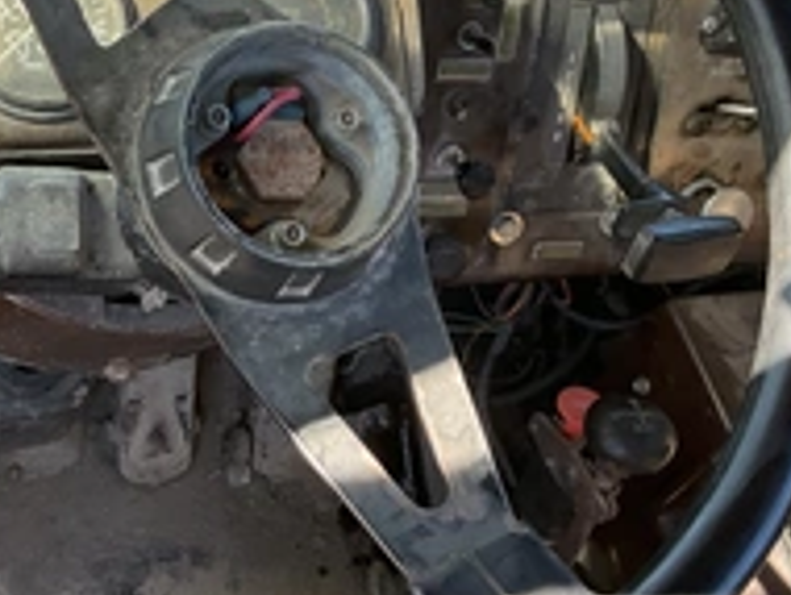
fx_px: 1396
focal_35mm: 61
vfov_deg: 24.0
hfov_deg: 30.7
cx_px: 142
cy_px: 233
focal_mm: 3
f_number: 1.8
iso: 32
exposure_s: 1/122
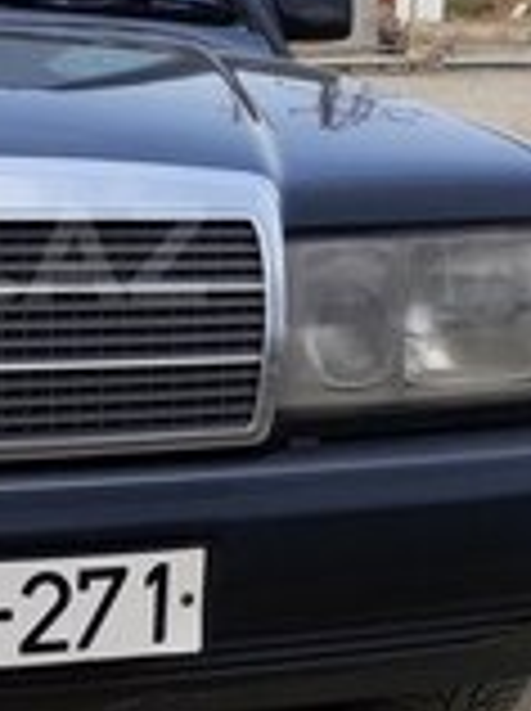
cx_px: -140
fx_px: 1743
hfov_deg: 16.5
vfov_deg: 23.0
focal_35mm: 85
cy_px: 252
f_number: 1.9
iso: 40
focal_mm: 3.6
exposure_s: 1/439
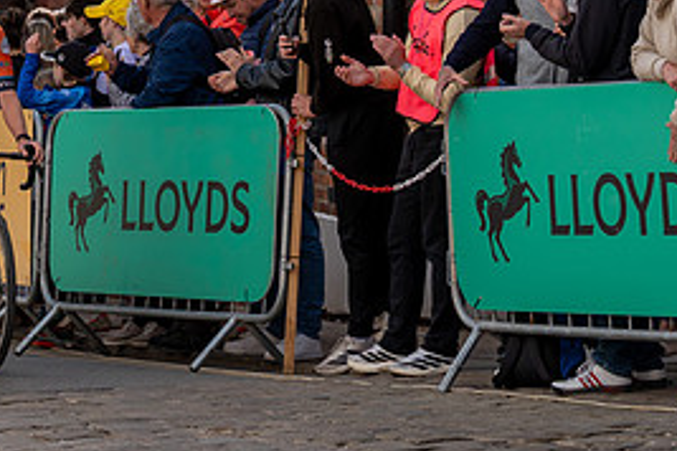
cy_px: -81
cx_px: -123
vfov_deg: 6.4
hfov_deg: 9.5
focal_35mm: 214
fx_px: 4024
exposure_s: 1/1000
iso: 200
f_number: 5
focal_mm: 70
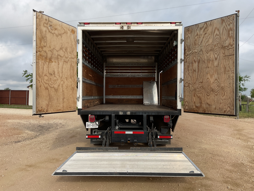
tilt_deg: +0.6
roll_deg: -1.4
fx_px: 213
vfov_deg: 48.2
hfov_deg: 61.7
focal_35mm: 29
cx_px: 127
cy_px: 96
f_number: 1.8
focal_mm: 3
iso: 16
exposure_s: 1/1626
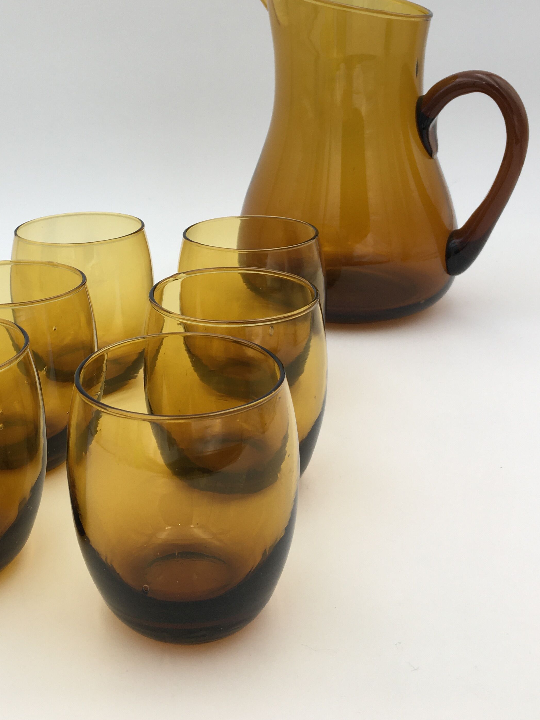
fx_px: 874
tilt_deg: -13.4
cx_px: 163
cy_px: 230
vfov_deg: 44.0
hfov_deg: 33.9
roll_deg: +2.0
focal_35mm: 42
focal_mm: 4.15
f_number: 2.2
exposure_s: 1/127
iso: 25
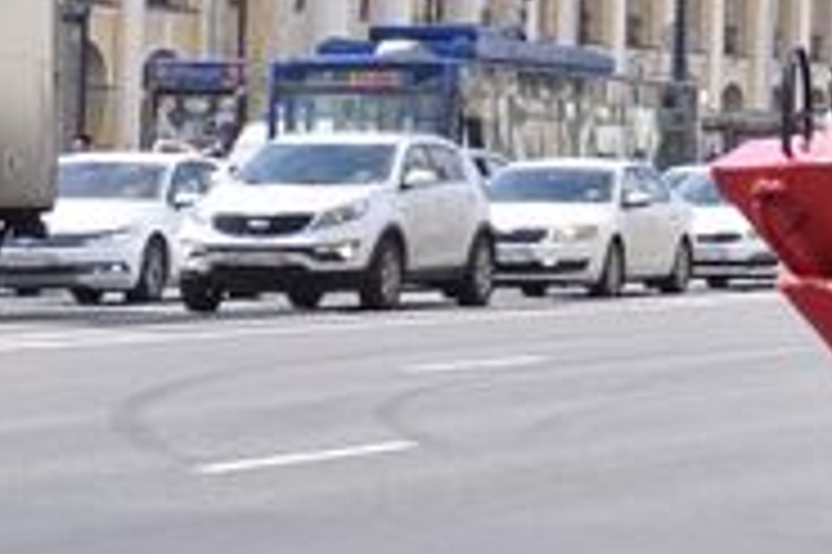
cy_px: 11
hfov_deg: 7.7
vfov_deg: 5.4
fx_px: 5898
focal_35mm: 255
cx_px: 1651
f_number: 5.6
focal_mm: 35
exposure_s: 1/1600
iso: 400
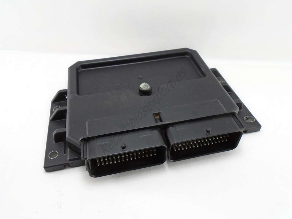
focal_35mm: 26
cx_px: 146
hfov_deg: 67.3
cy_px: 110
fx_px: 219
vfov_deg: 53.0
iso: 100
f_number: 3.2
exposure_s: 1/50
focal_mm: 4.6
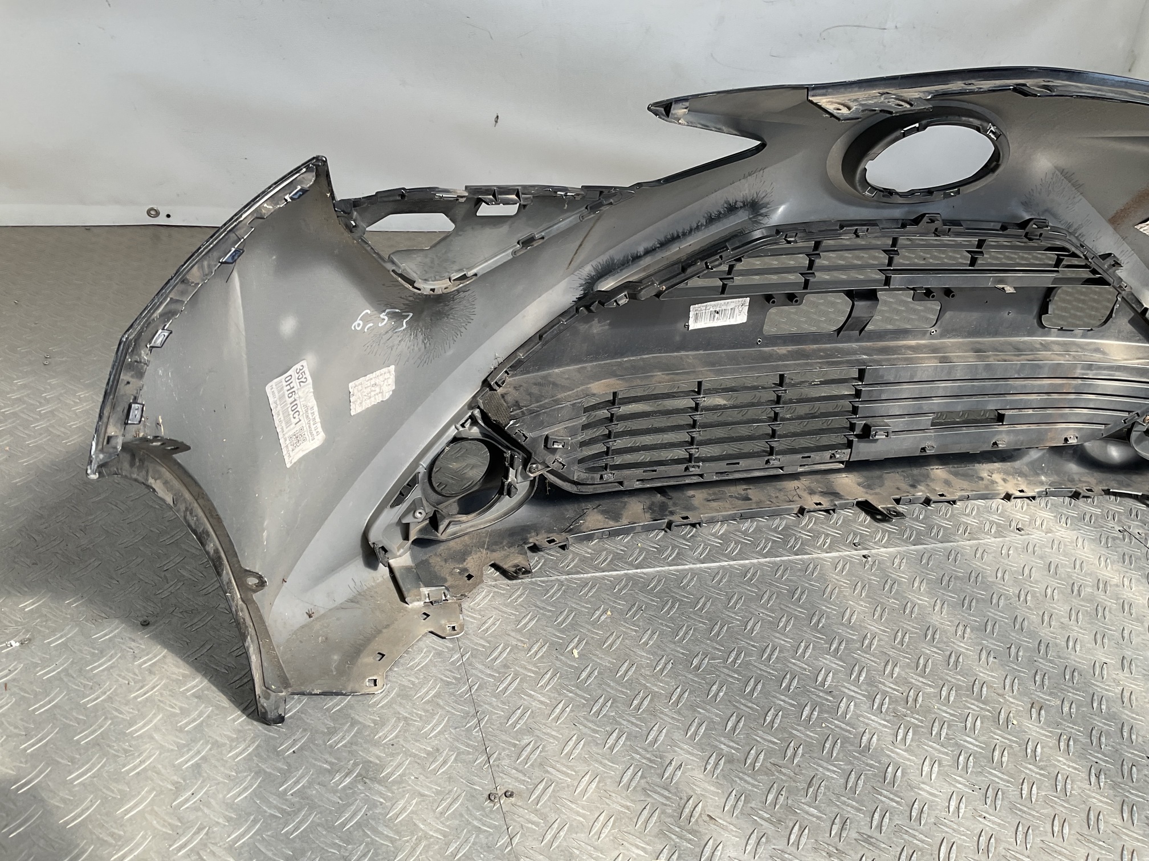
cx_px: 574
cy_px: 430
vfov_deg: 48.2
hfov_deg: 61.7
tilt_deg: -29.3
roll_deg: -12.2
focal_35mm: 29
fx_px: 963
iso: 16
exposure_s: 1/422
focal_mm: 3
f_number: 1.8
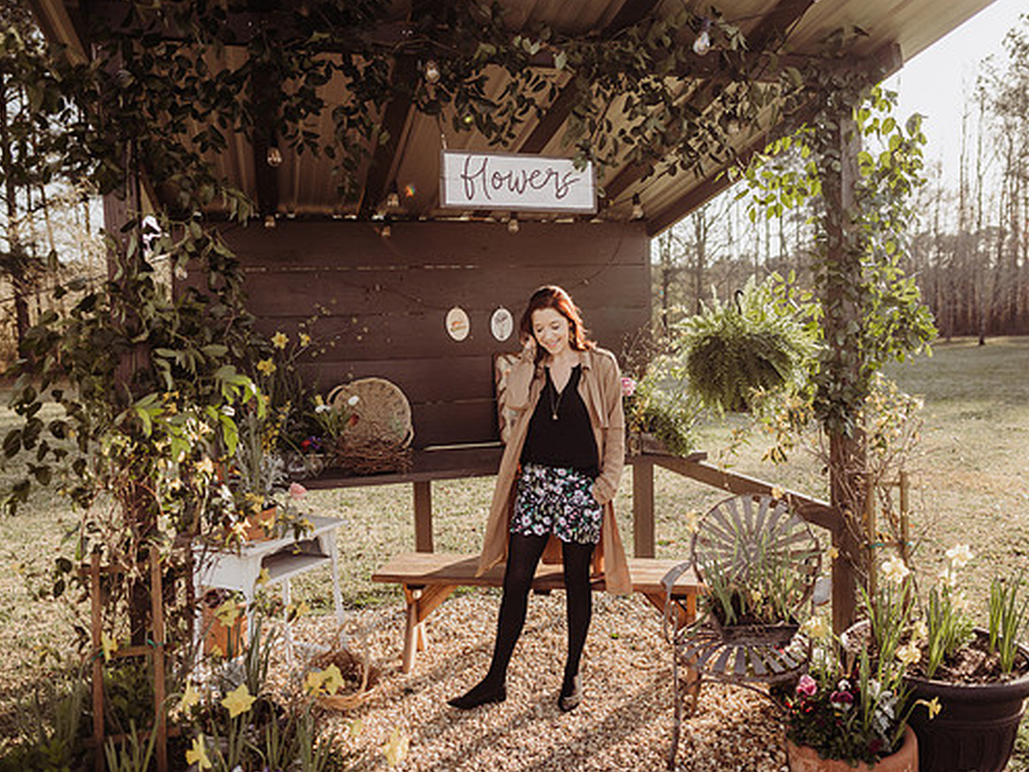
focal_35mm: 27
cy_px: 373
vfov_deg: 51.3
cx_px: 510
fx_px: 803
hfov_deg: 65.3
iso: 100
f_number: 2.5
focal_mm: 24
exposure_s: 1/500
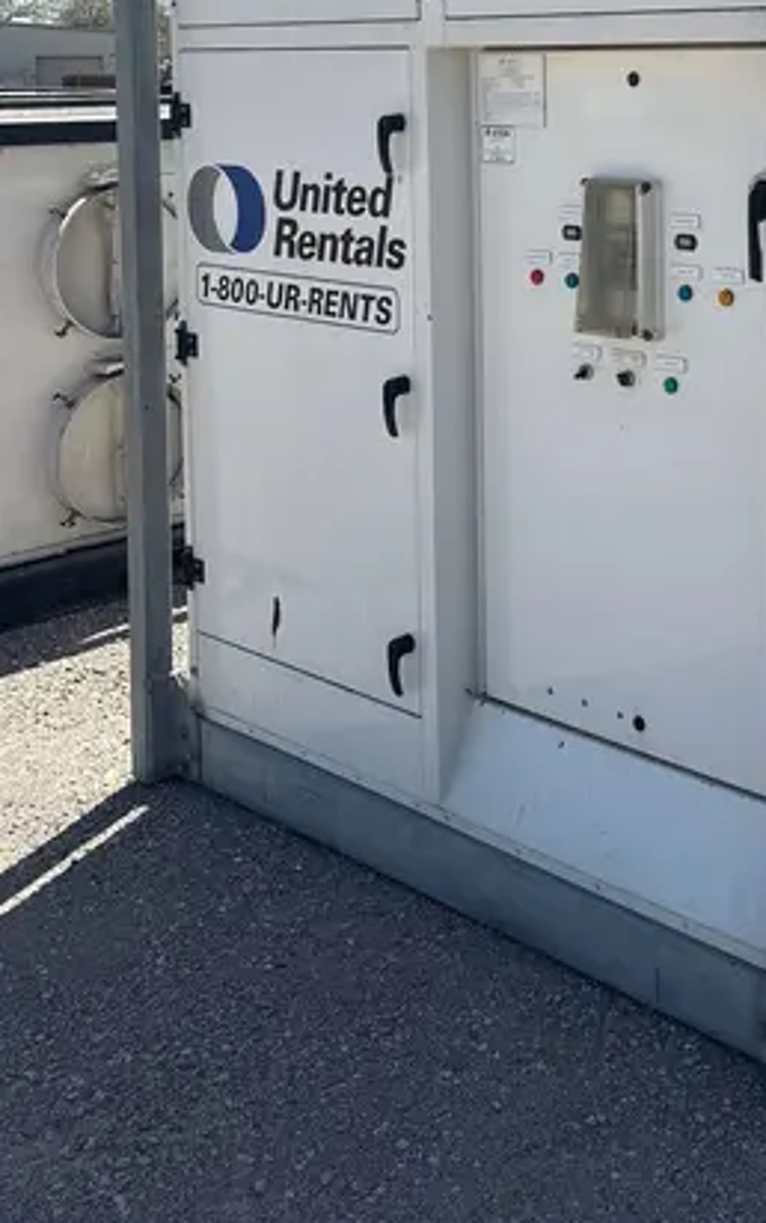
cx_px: 769
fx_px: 1634
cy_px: 156
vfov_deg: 38.6
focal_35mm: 49
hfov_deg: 25.1
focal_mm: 5.96
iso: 50
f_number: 1.6
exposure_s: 1/4608
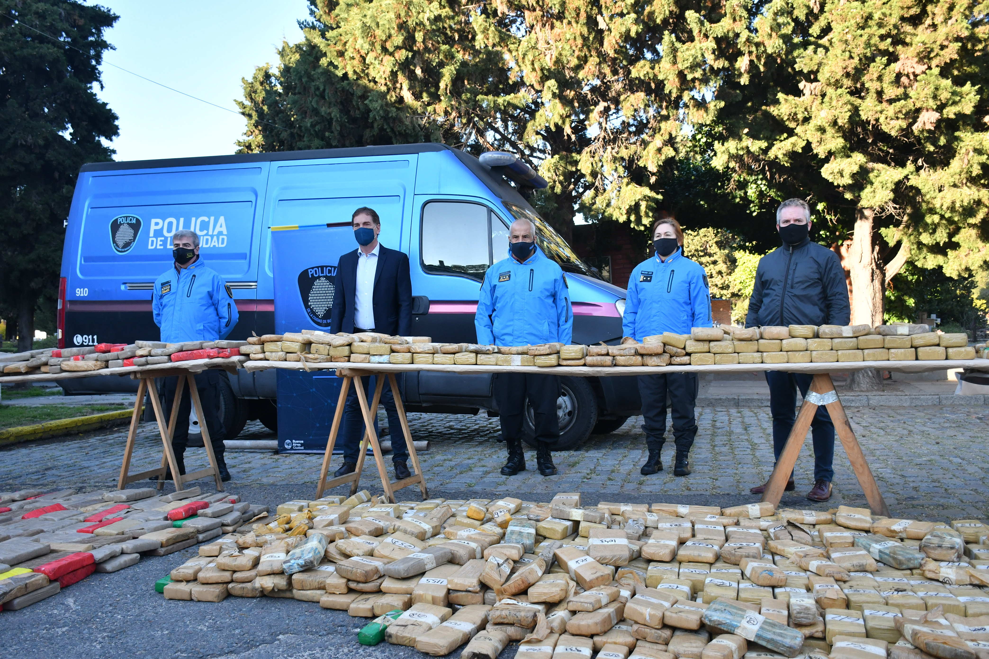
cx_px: 494
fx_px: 948
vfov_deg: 38.4
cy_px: 330
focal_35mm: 34
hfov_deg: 55.1
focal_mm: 23
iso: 500
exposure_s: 1/640
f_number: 5
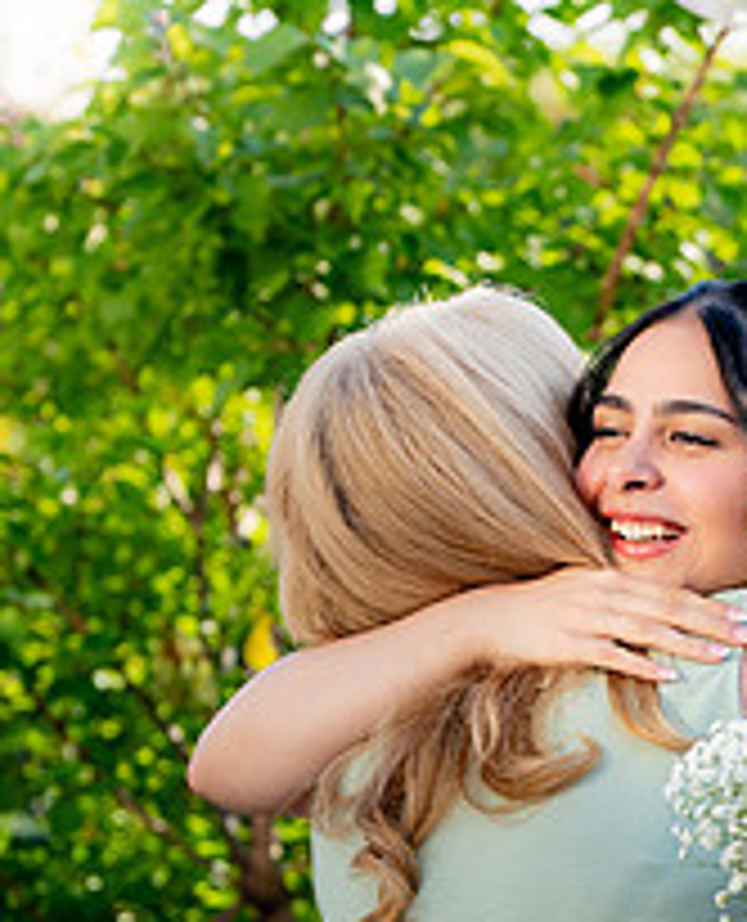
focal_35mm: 203
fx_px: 5569
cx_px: 1217
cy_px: 1007
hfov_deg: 7.5
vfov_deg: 9.4
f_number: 3.5
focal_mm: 66
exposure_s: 1/640
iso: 200
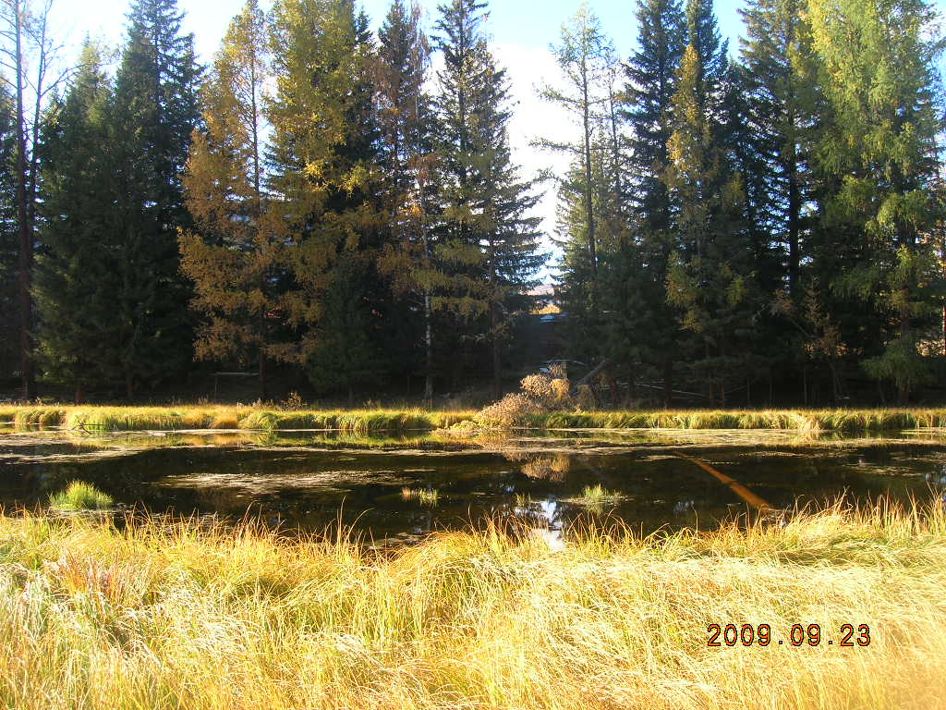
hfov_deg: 54.0
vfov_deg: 41.8
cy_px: 355
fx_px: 929
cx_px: 473
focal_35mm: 34
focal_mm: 5.7
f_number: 4.9
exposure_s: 1/55.5
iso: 50
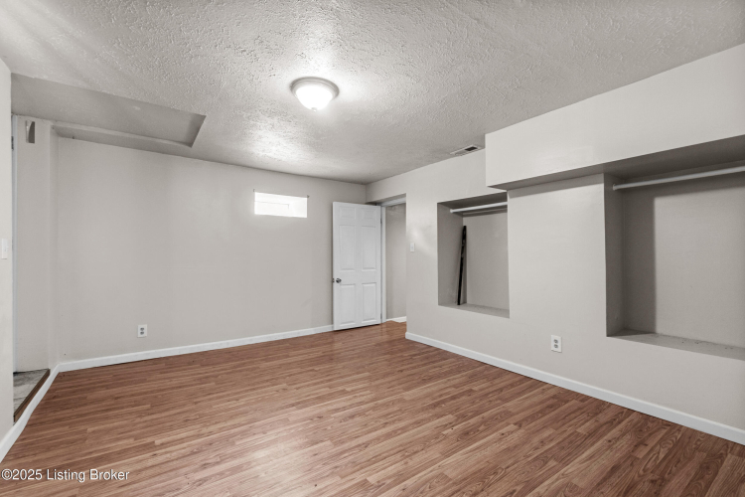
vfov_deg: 77.3
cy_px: 248
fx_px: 310
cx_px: 372
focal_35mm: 15
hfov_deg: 100.4
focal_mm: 10
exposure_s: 1/1.67
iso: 400
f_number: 8
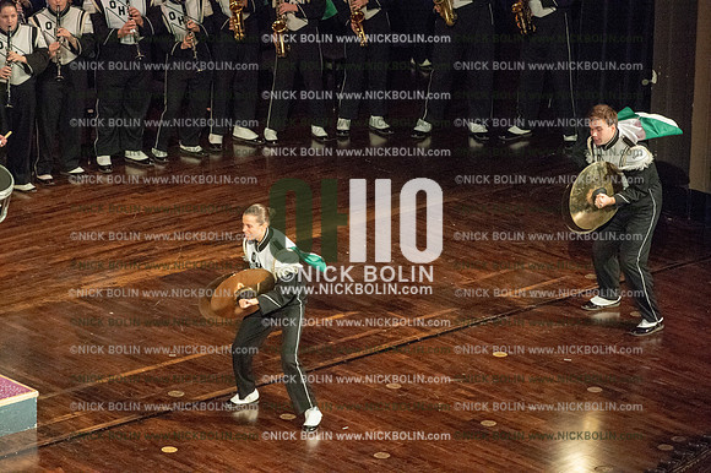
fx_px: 3948
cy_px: 236
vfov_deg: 6.9
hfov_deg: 10.3
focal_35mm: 200
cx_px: 356
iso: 8000
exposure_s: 1/500
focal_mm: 200
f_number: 5.6
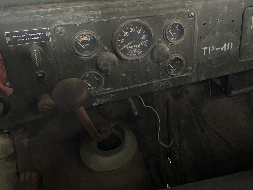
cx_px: 171
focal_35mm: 36
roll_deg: -2.6
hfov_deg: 50.3
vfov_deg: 39.3
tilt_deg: -24.5
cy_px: 66
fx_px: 263
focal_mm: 4.25
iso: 800
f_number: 1.8
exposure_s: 1/24
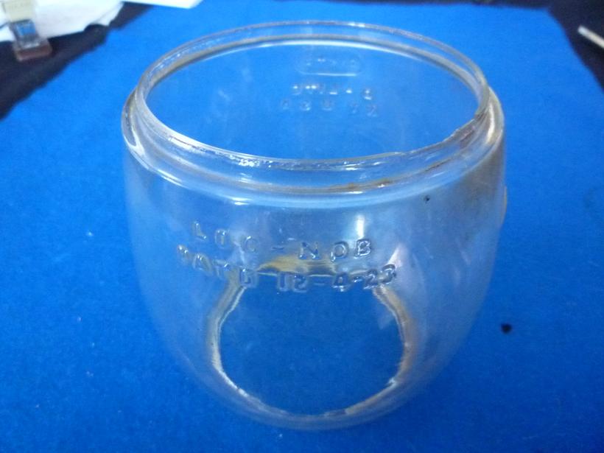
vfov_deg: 48.2
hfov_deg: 61.7
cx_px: 302
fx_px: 506
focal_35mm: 29
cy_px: 226
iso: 800
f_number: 3.3
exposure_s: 1/15
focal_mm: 5.2
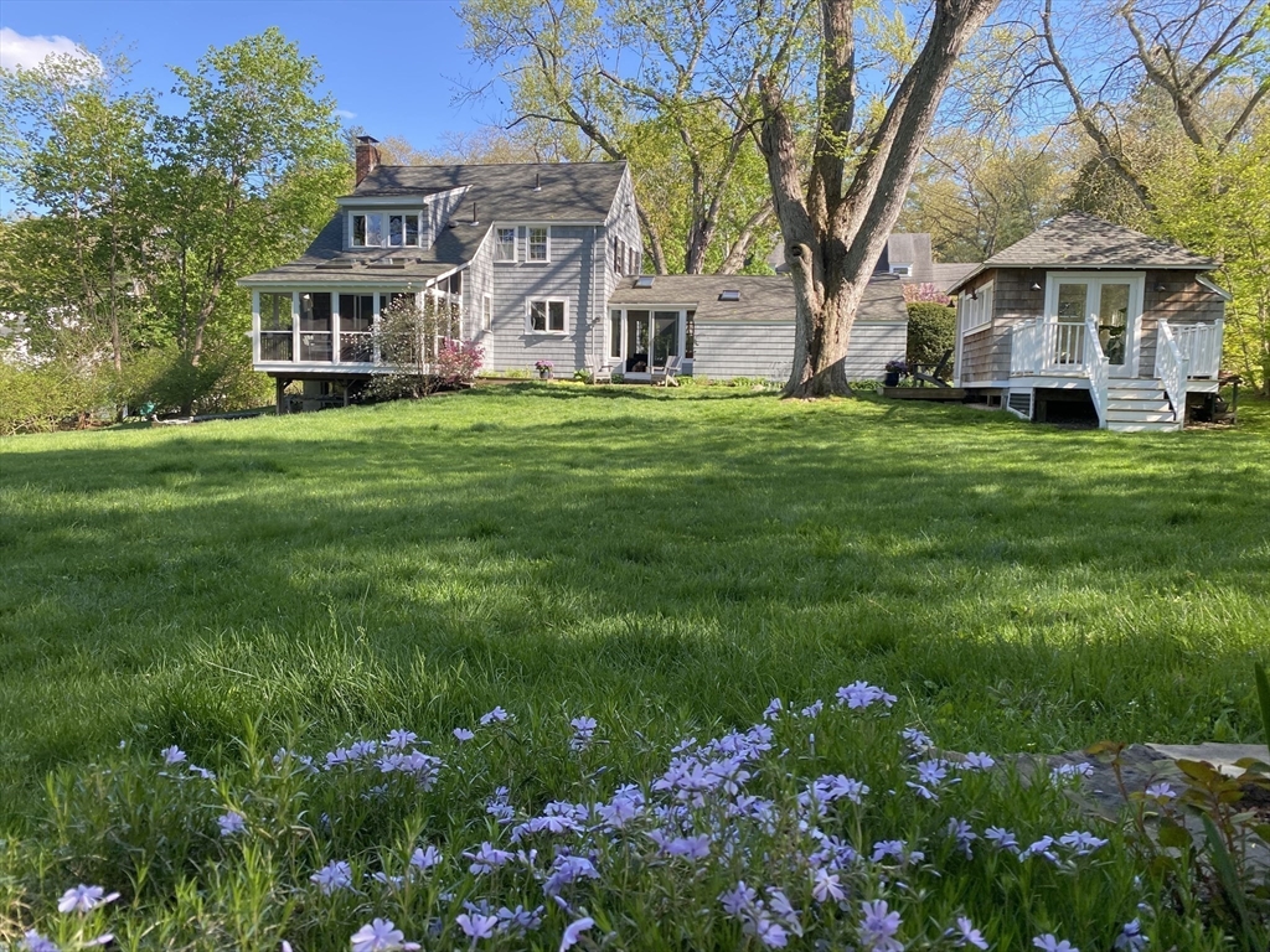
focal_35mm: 26
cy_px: 476
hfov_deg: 67.3
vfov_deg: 53.1
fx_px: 954
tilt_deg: -5.8
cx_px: 635
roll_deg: -3.2
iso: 32
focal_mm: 4.25
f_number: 1.8
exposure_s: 1/471
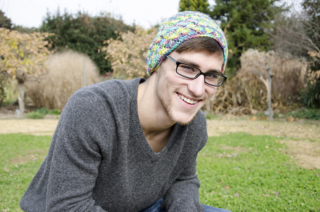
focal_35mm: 48
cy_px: 106
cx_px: 160
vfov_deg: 28.0
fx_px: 426
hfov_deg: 41.2
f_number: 6.3
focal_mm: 32
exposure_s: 1/200
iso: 160
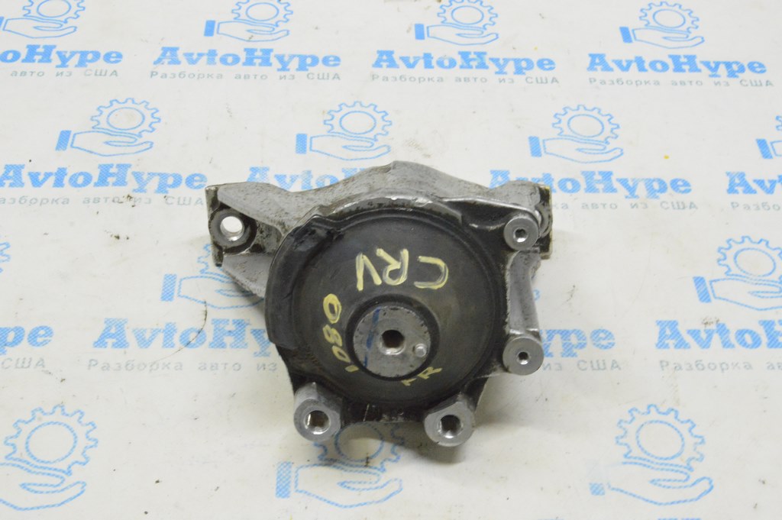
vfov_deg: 28.0
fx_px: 1042
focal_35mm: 48
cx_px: 391
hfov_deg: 41.1
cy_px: 260
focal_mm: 32
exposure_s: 1/15
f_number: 20
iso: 6400
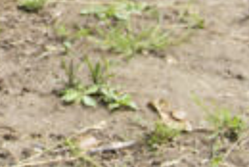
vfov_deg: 6.0
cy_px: -236
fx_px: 1530
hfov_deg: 8.2
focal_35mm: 221
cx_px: -441
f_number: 4
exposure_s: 1/800
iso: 400
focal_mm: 28
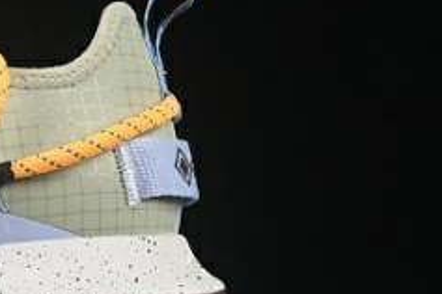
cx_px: -235
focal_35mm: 231
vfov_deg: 5.9
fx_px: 2836
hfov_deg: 8.7
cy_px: 104
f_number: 8
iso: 160
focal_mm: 50
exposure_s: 1/80
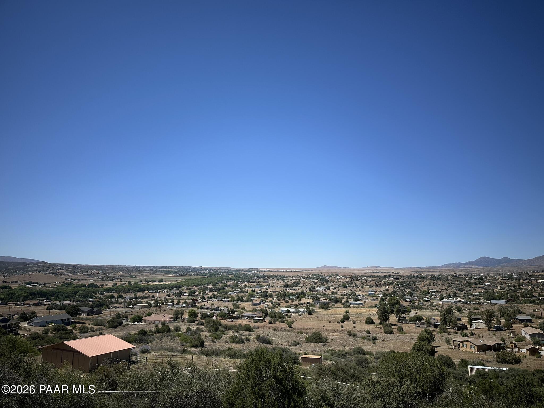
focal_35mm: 24
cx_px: 272
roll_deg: -0.5
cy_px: 204
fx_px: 377
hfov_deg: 71.6
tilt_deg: +9.5
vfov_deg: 56.8
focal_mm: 6.86
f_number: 1.78
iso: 80
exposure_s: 1/6623
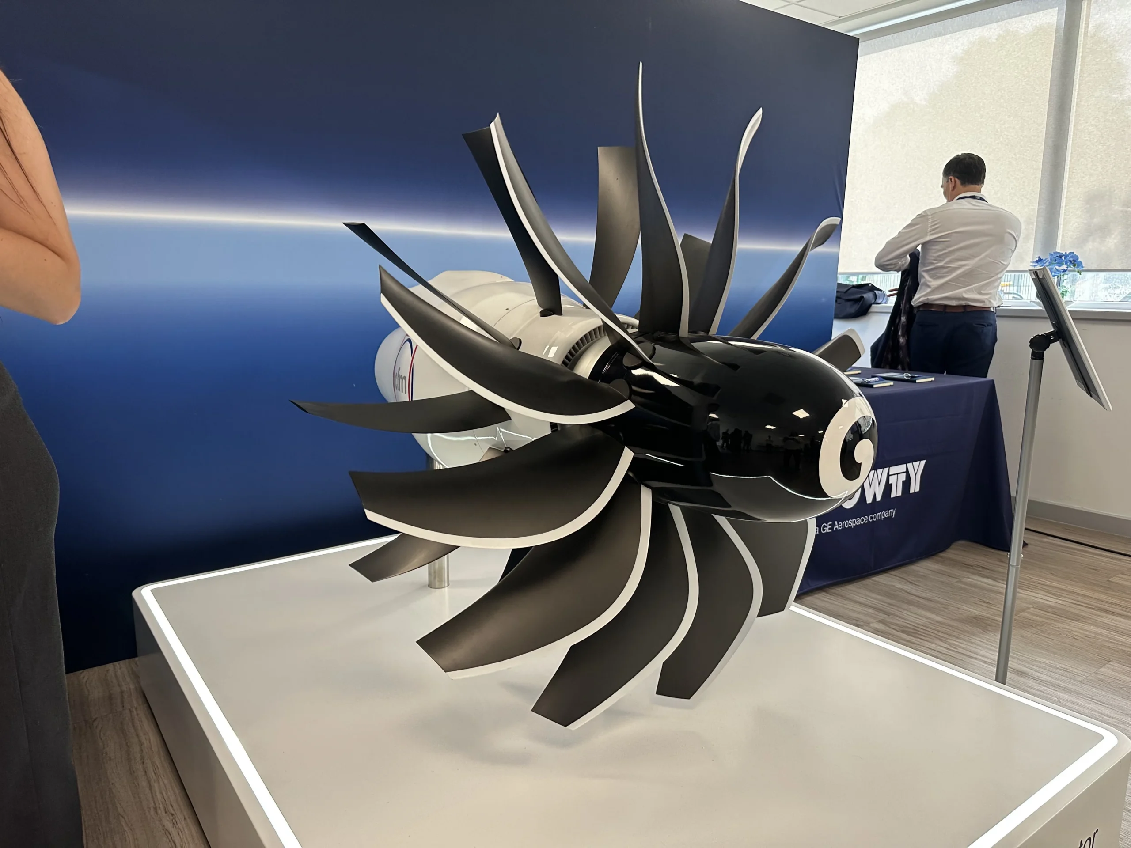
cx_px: 566
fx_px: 784
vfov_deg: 56.8
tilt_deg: -10.0
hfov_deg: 71.6
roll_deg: +0.9
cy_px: 424
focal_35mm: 24
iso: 160
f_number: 1.78
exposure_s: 1/100
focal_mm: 6.86
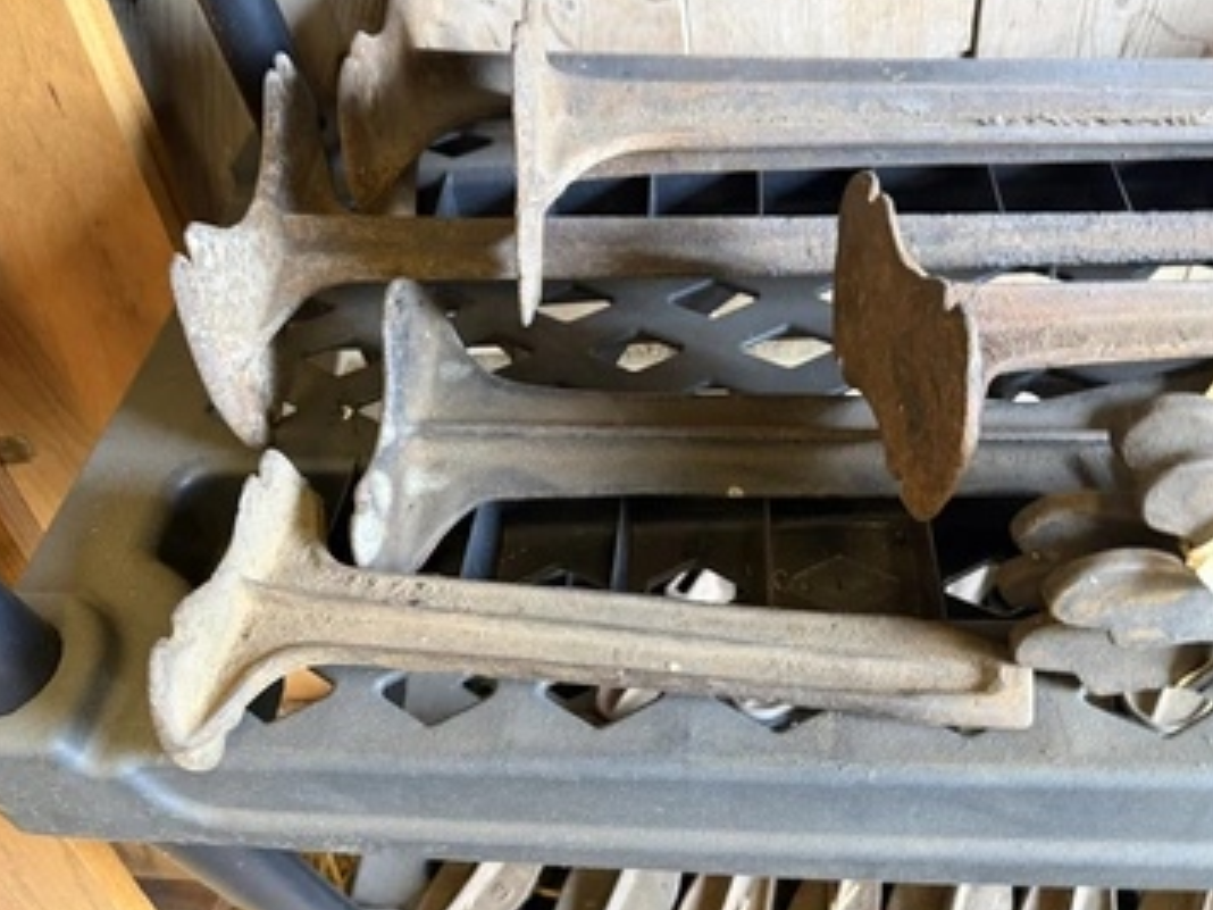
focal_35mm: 27
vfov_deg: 51.4
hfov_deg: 65.3
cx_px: 600
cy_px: 460
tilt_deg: -50.0
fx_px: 946
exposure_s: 1/60
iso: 400
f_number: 1.78
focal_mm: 6.76
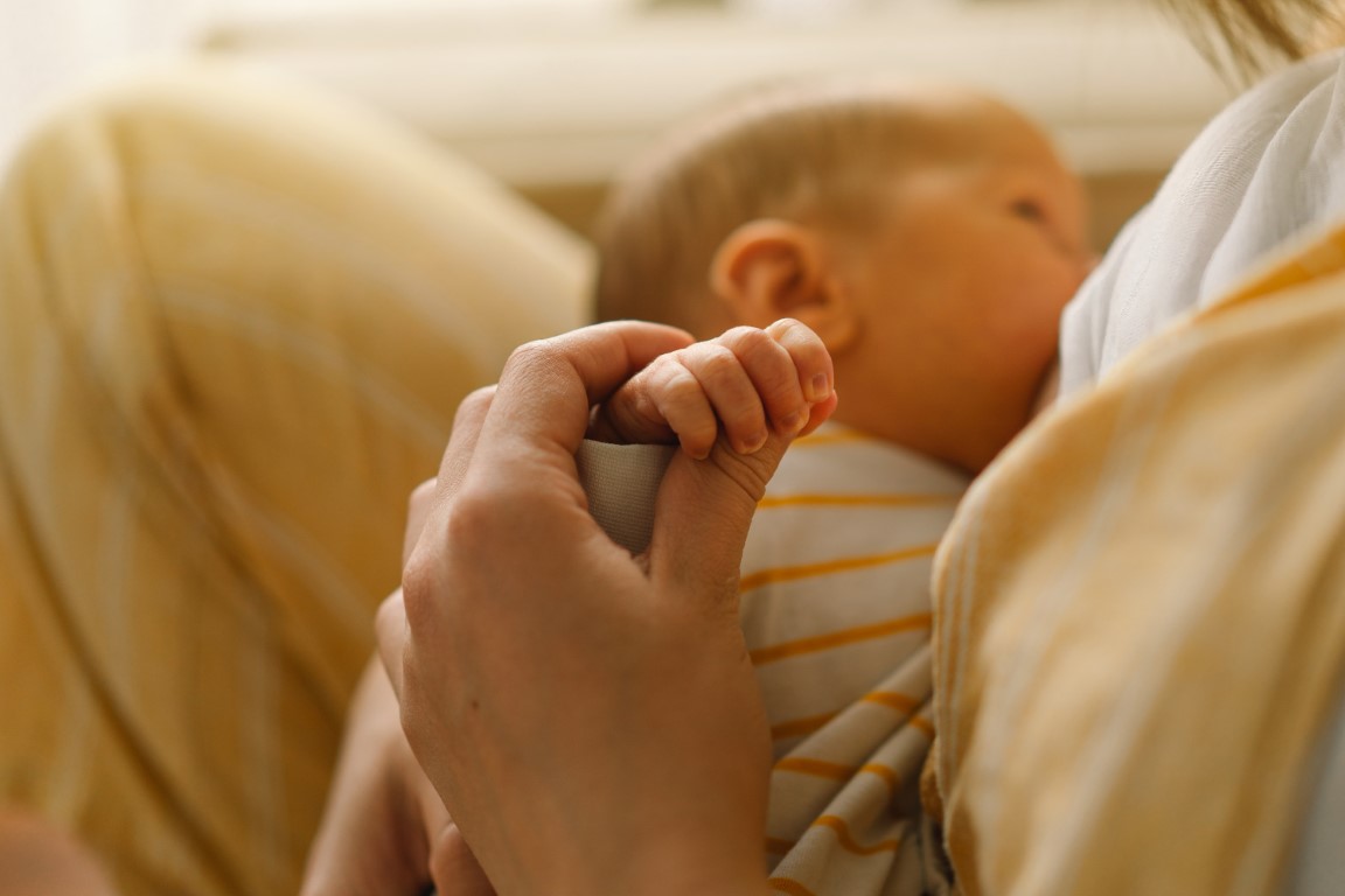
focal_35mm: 55
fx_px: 2055
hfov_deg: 36.2
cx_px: 672
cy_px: 448
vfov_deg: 24.6
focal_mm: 55
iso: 160
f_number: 2
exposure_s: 1/200
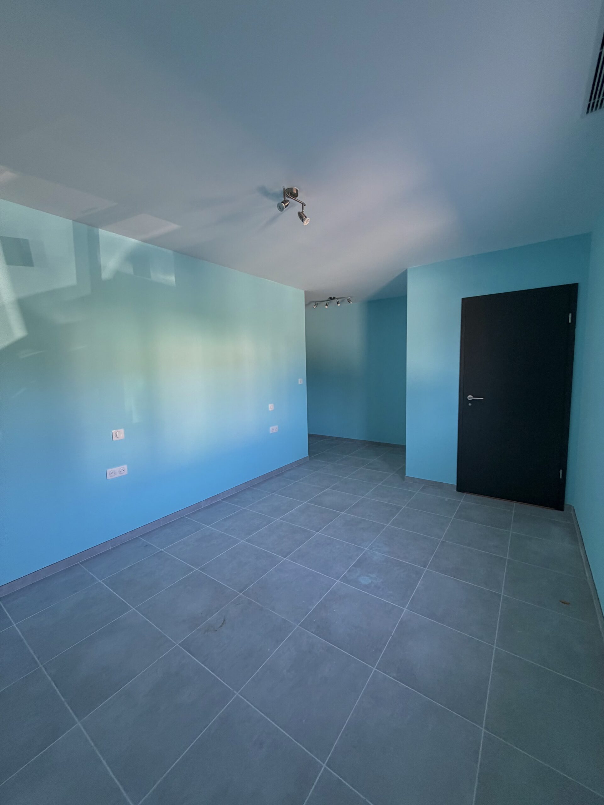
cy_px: 402
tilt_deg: -4.8
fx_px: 326
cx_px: 302
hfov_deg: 85.7
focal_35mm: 14
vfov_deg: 102.1
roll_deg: +1.5
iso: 320
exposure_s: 1/117
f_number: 2.2
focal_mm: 2.22
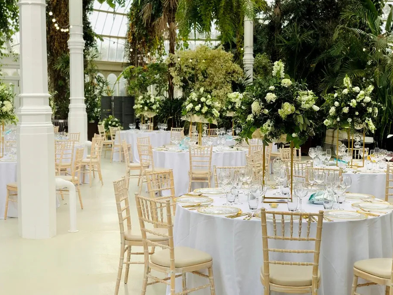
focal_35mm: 55
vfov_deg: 26.6
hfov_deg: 34.9
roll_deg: +0.5
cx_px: 196
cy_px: 141
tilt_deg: -3.3
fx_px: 624
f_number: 2.4
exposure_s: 1/100
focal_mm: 6
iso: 32
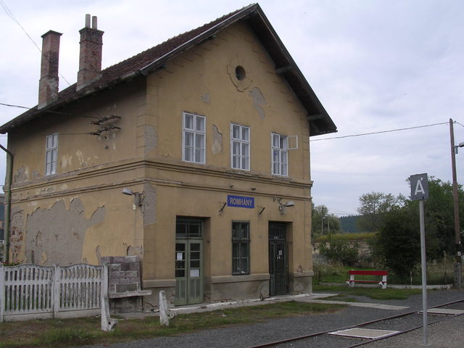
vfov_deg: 37.7
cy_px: 174
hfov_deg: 49.0
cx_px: 232
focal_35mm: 38
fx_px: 509
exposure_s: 1/176
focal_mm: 5.8
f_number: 5.6
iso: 100
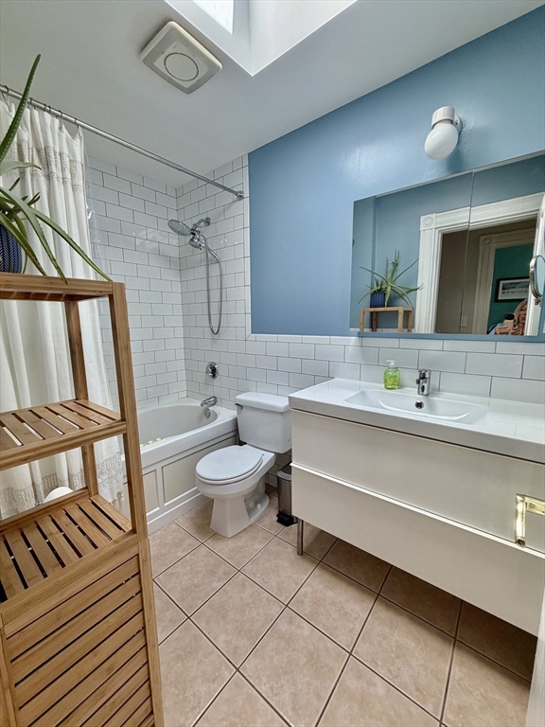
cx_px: 272
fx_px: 294
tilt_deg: -7.8
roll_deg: +0.9
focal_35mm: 14
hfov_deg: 85.7
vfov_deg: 102.1
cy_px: 364
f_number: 2.2
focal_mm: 2.22
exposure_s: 1/121
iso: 125
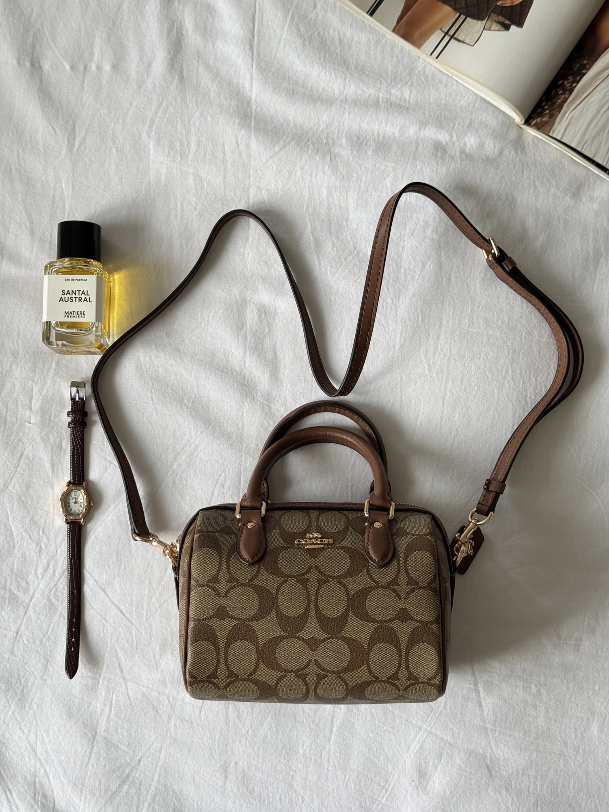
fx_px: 1126
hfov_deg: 30.3
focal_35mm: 48
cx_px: 304
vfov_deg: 39.7
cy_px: 406
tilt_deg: -85.2
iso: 100
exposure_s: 1/121
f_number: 1.78
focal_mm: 6.76
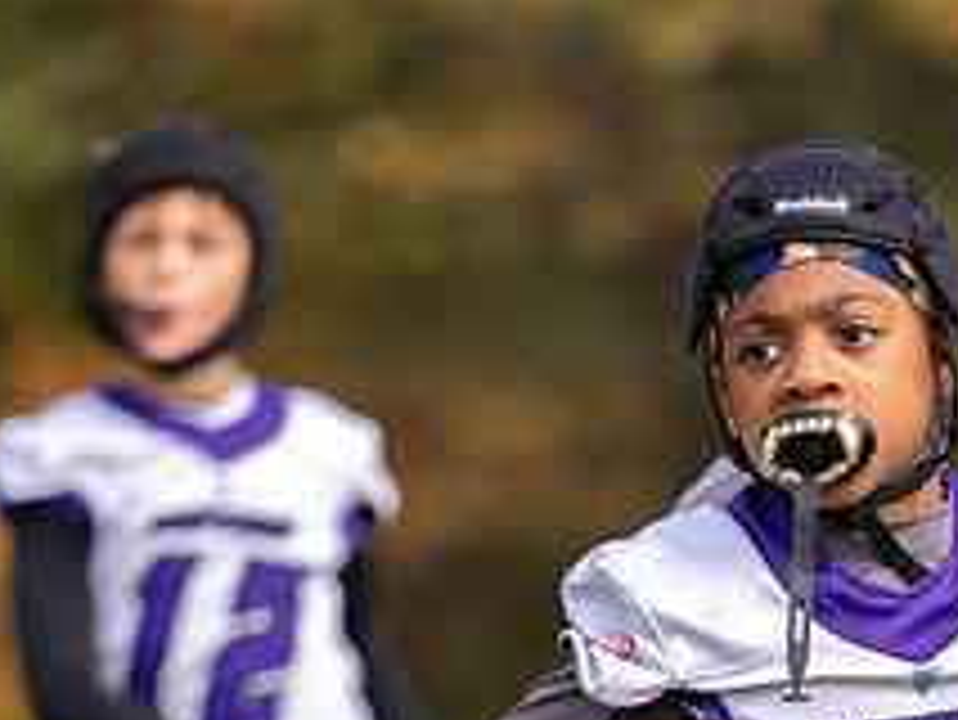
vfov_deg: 2.0
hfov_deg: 2.7
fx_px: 20353
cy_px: 1129
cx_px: 832
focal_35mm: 735
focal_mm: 200
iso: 100
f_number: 2.8
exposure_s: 1/1250
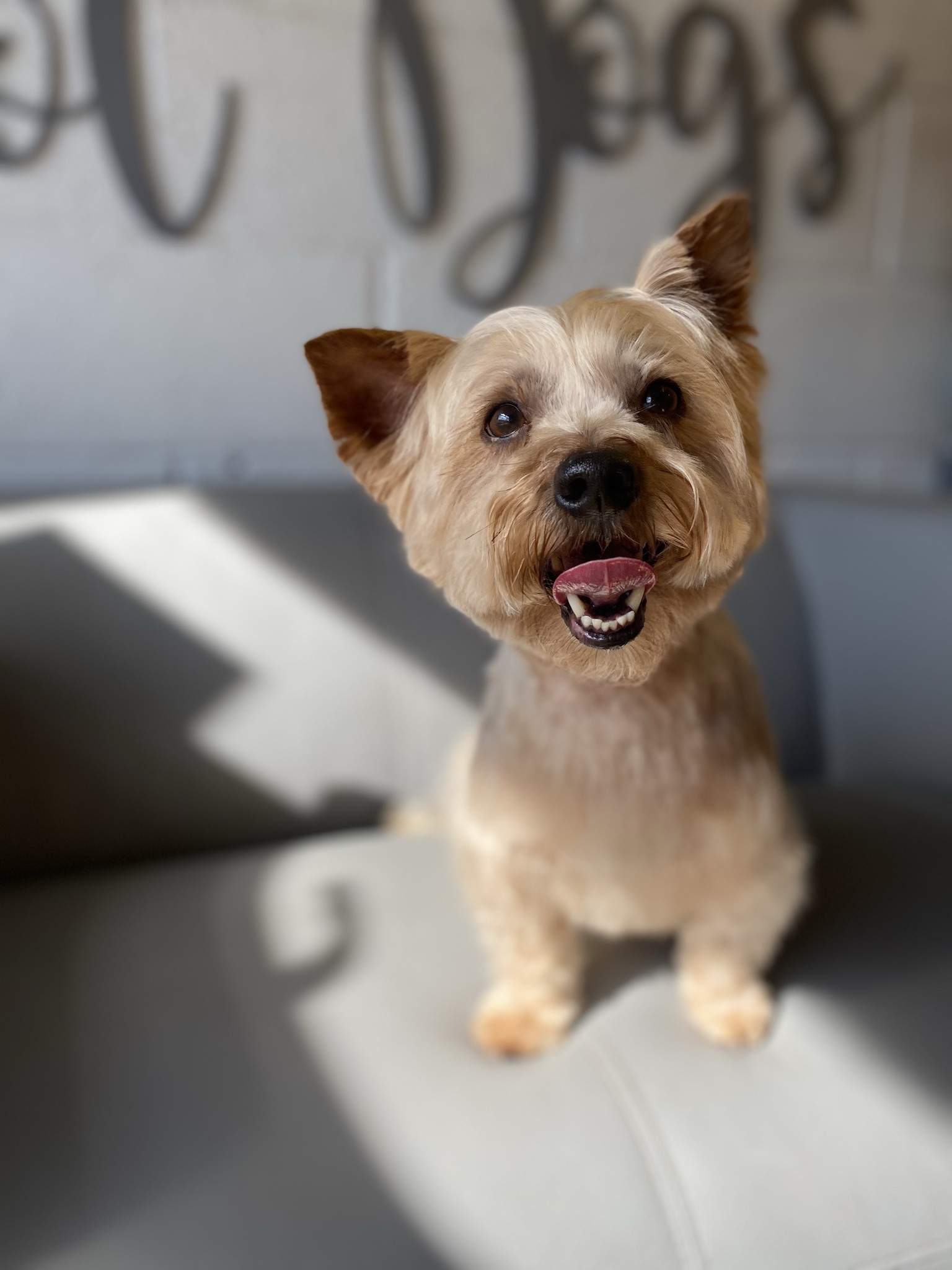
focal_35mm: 26
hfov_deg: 53.1
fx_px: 953
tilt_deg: -13.0
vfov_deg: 67.3
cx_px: 476
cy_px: 635
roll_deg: -2.8
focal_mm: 4.25
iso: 32
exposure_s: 1/531
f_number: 1.8
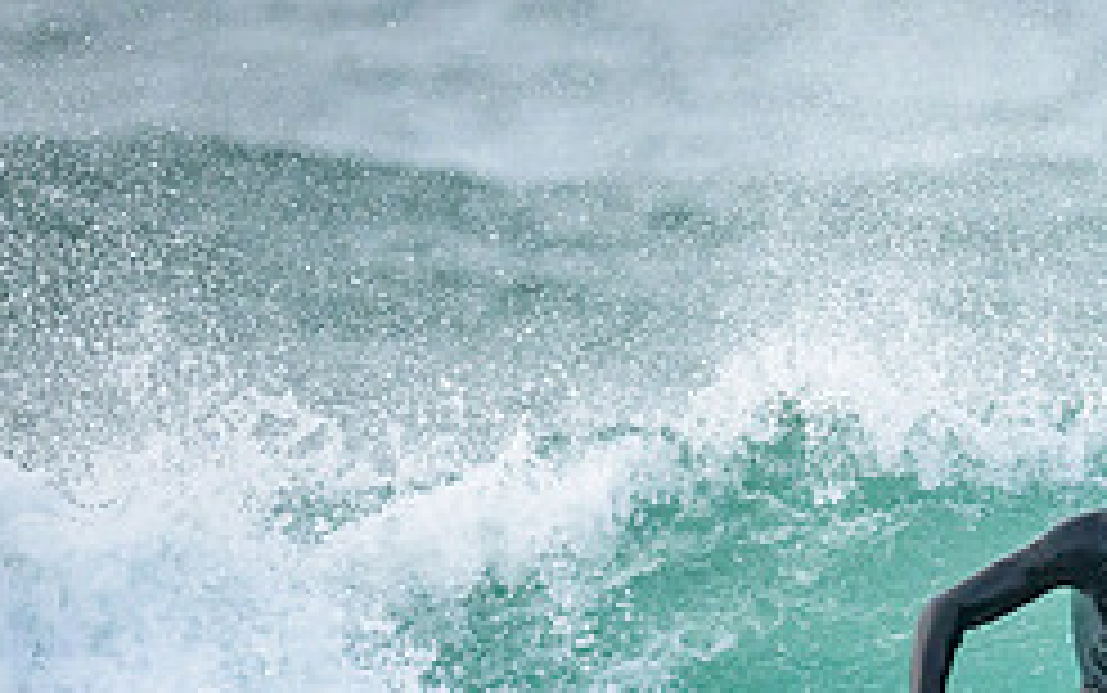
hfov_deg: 1.1
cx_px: 1287
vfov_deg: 0.7
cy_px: 826
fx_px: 57921
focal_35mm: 1919
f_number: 6.3
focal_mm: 800
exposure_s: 1/2000
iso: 2500
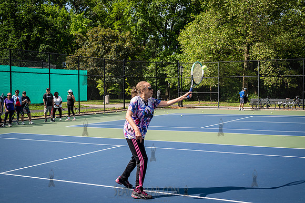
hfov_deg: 42.0
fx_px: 397
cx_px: 149
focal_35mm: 47
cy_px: 101
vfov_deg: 28.7
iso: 200
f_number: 4.5
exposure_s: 1/640
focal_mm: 45
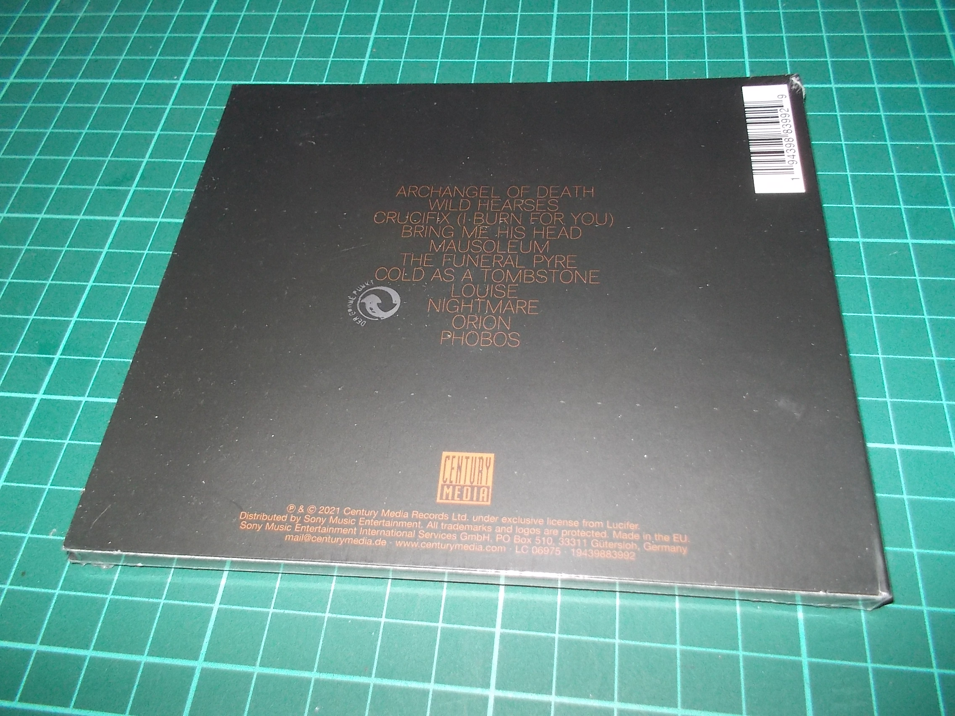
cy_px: 358
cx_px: 478
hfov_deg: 61.7
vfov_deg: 48.2
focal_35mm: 29
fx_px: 800
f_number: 3.3
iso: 200
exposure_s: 1/30
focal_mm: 4.1
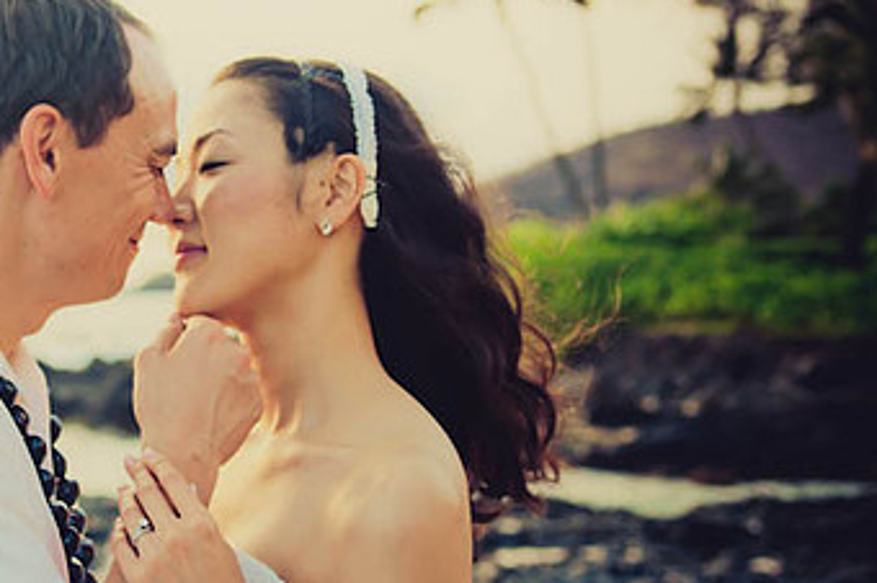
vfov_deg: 14.8
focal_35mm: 92
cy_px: 257
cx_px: 173
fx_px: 2239
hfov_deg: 21.9
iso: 250
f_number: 3.2
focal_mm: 36
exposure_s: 1/640
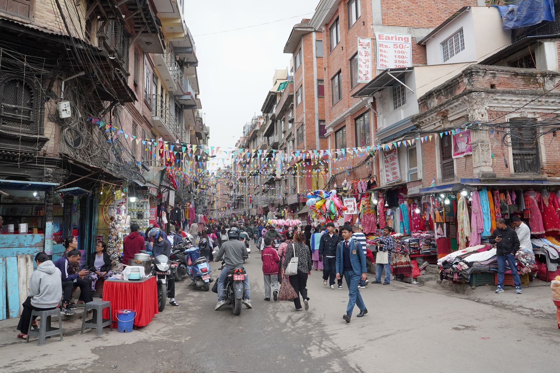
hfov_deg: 73.7
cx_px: 280
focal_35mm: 24
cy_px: 186
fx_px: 373
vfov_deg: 53.1
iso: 800
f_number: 10
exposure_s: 1/100
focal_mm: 24
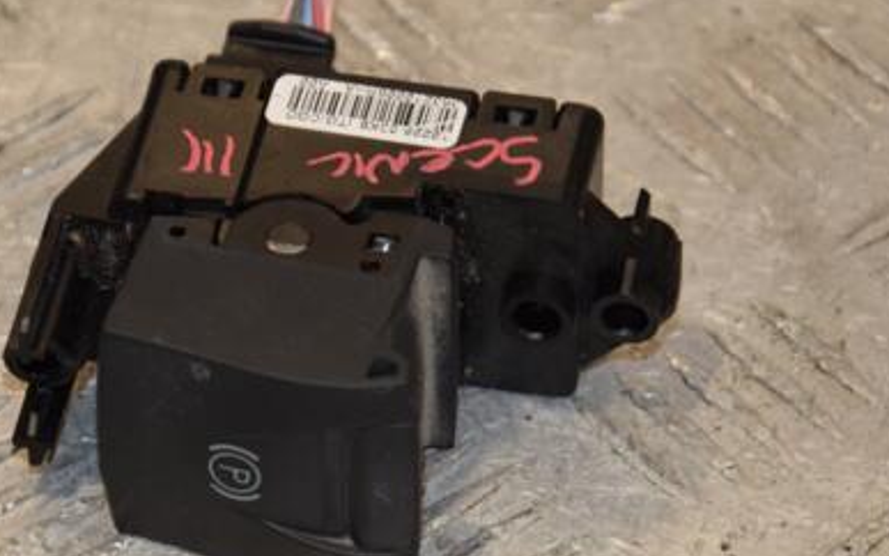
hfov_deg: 8.4
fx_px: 6029
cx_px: 345
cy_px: 335
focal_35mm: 249
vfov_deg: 5.3
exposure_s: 1/200
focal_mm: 105
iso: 800
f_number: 7.1
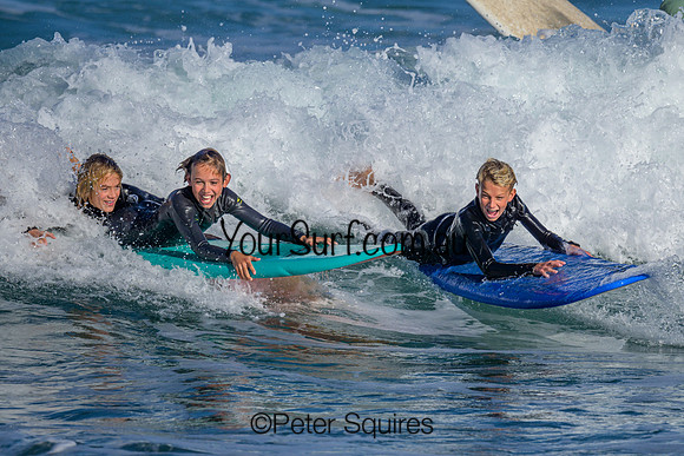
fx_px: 20265
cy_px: 263
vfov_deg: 1.3
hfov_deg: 1.9
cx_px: 380
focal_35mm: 1066
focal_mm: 800
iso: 250
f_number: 8
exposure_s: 1/2000
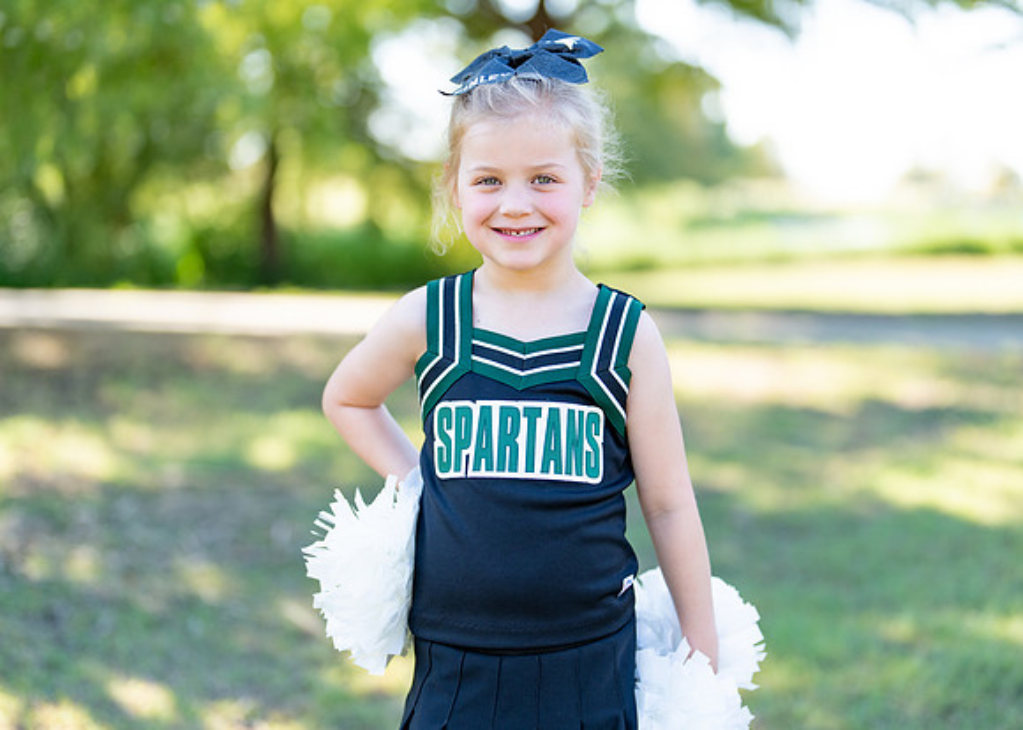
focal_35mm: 56
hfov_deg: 34.9
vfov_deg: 25.3
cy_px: 366
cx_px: 550
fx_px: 1627
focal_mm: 50
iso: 100
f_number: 1.2
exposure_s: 1/1600
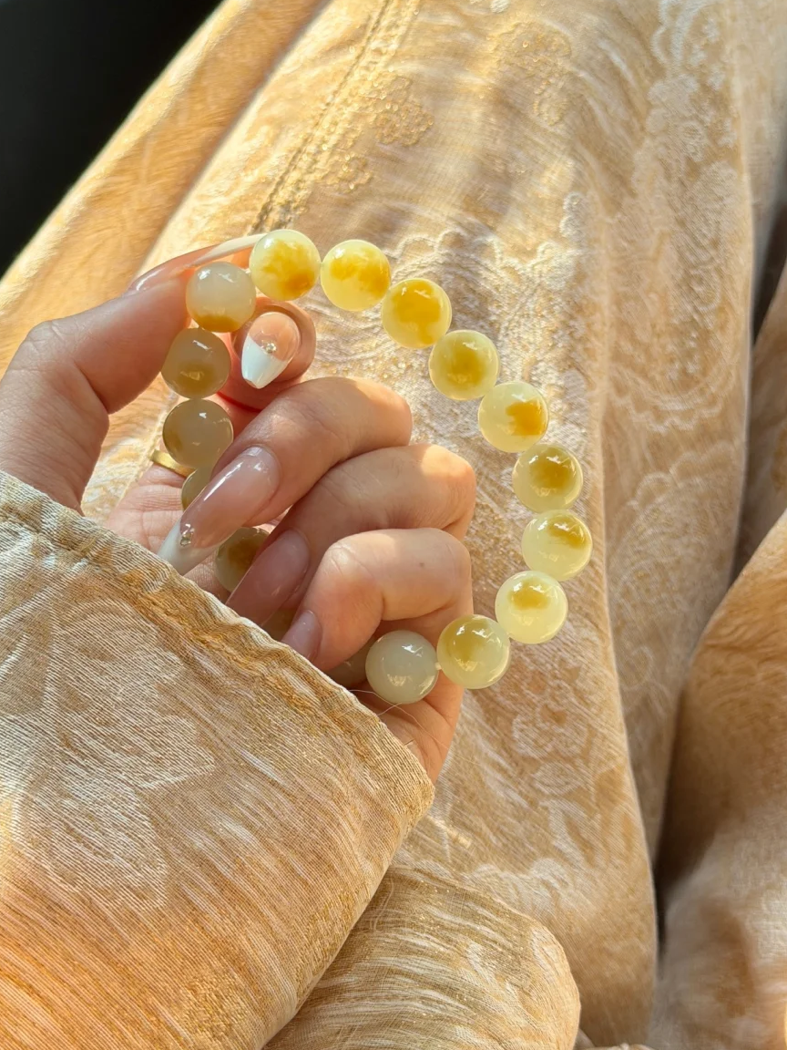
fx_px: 1819
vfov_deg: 32.2
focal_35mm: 60
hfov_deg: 24.4
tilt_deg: -45.1
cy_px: 504
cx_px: 376
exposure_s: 1/400
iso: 80
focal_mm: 6.76
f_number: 1.78
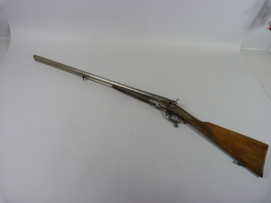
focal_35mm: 25
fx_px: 196
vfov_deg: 54.9
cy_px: 102
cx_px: 136
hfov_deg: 69.4
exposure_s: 1/60
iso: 320
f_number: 2.8
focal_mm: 4.5
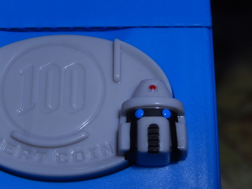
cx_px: 126
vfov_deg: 17.4
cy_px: 94
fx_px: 619
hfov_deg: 23.0
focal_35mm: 85
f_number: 5.1
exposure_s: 1/30
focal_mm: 15.2
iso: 400
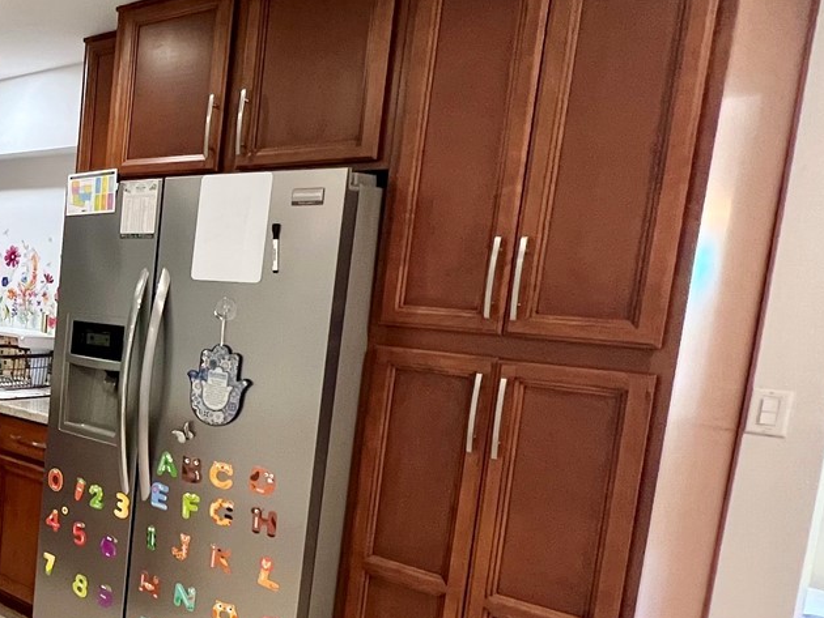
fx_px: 786
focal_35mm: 33
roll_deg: -2.3
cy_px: 354
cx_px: -187
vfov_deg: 42.9
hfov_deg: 38.8
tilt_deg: -8.0
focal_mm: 1.57
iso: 250
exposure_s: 1/60
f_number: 1.8
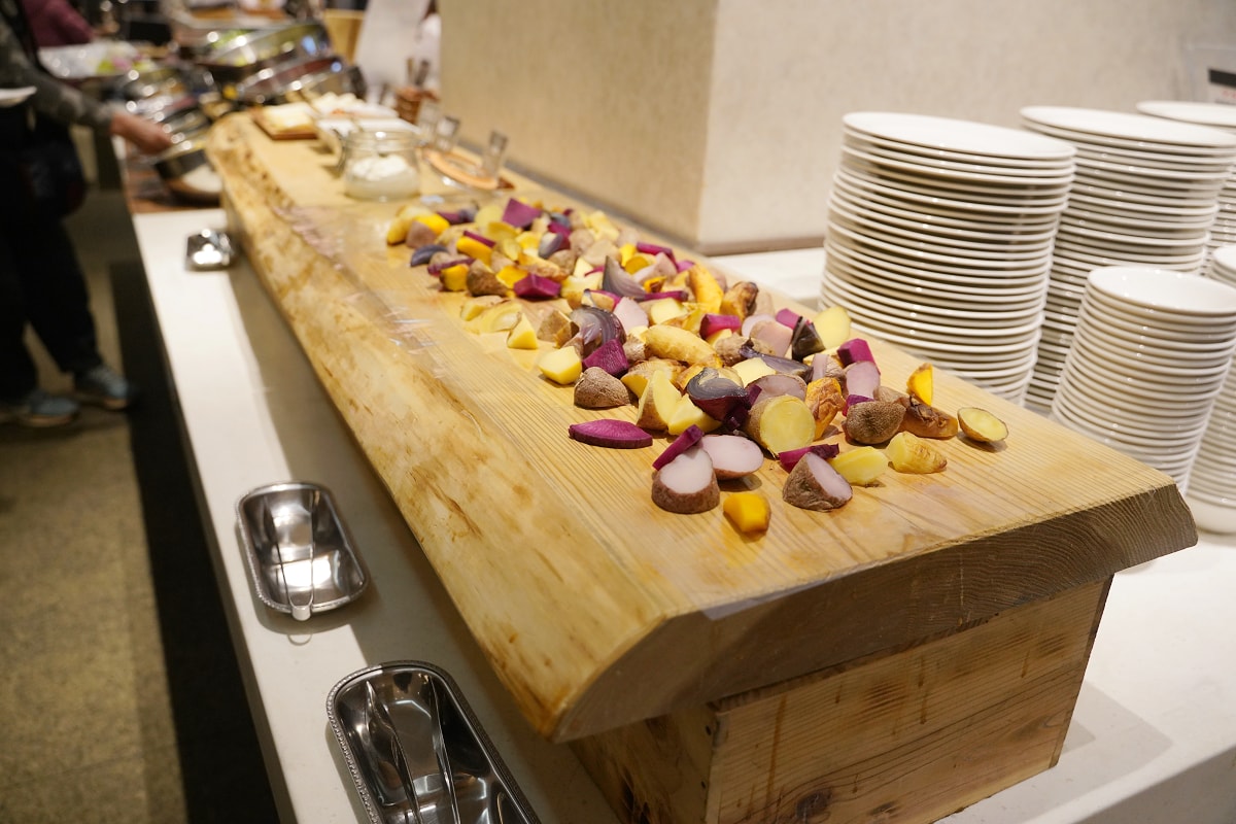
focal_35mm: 28
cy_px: 412
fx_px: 961
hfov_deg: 65.5
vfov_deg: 46.4
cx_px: 618
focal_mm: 28
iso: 1600
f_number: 4
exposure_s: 1/160
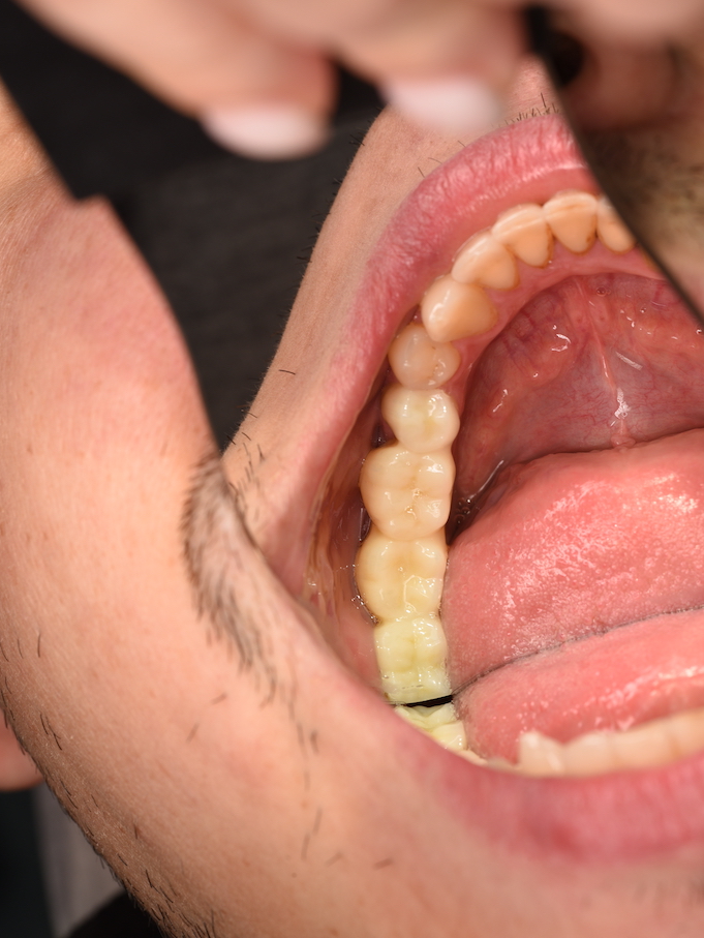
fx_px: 3089
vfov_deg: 17.3
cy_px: 454
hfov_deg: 13.0
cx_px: 353
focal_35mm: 114
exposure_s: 1/30
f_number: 18
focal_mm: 105
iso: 100
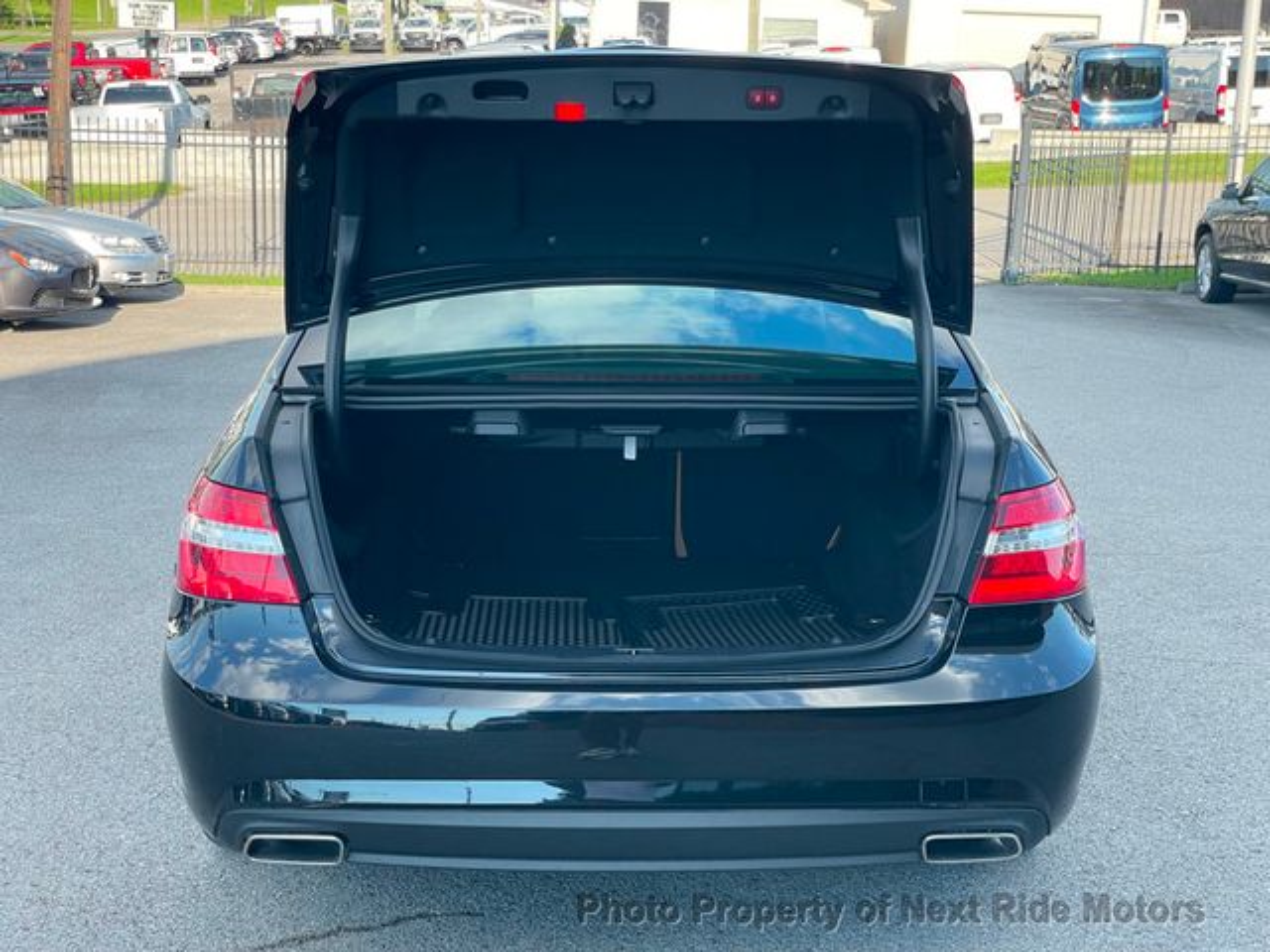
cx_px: 635
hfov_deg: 36.8
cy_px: 476
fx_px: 1908
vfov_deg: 28.0
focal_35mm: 52
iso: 25
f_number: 2
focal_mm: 6
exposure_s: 1/318
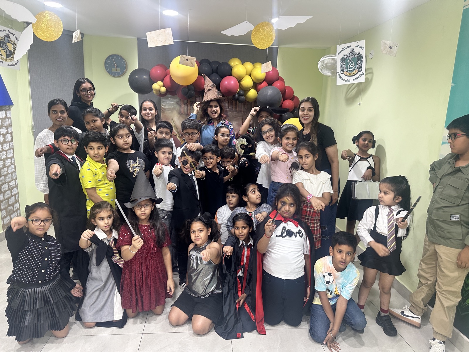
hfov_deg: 71.6
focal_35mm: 24
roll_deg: -1.6
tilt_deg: -10.6
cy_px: 176
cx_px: 234
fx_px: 325
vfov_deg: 56.8
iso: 160
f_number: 1.78
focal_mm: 6.86
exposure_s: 1/50
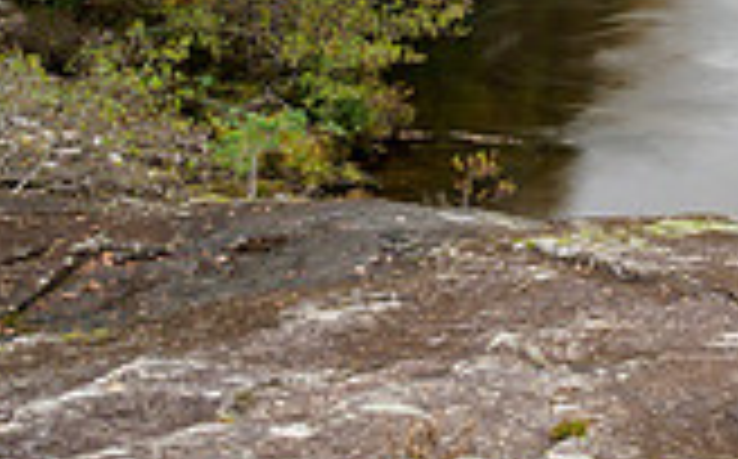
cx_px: 1107
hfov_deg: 19.9
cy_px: -235
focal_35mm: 90
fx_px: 1808
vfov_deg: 13.6
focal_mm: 12
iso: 200
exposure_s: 6
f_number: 7.1
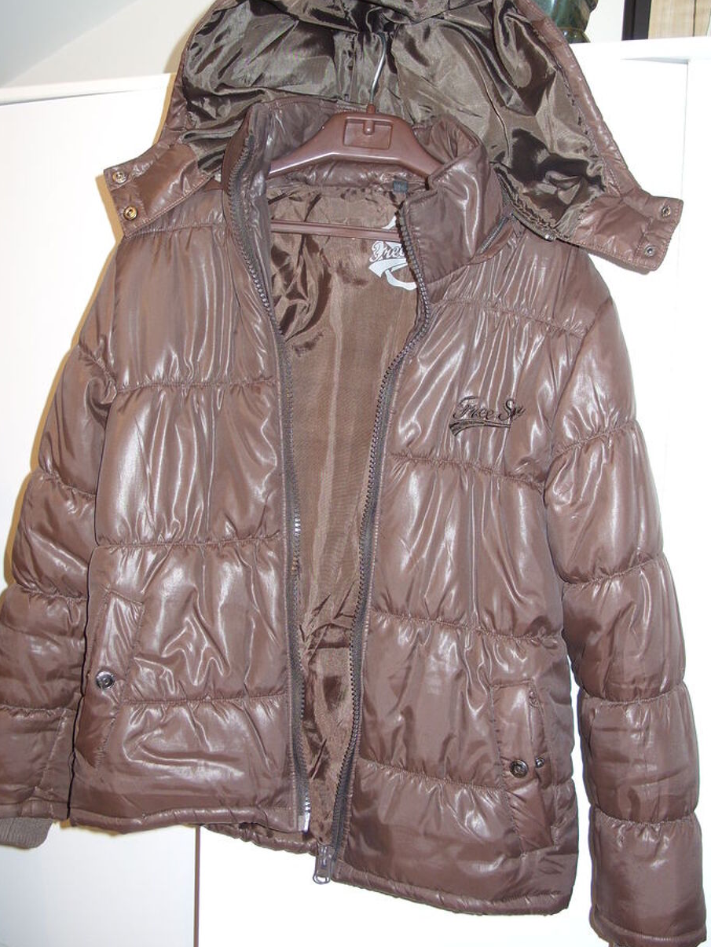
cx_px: 359
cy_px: 453
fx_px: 1150
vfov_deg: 44.8
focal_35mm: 42
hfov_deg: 34.4
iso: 100
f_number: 2.8
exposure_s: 1/30
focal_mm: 7.8
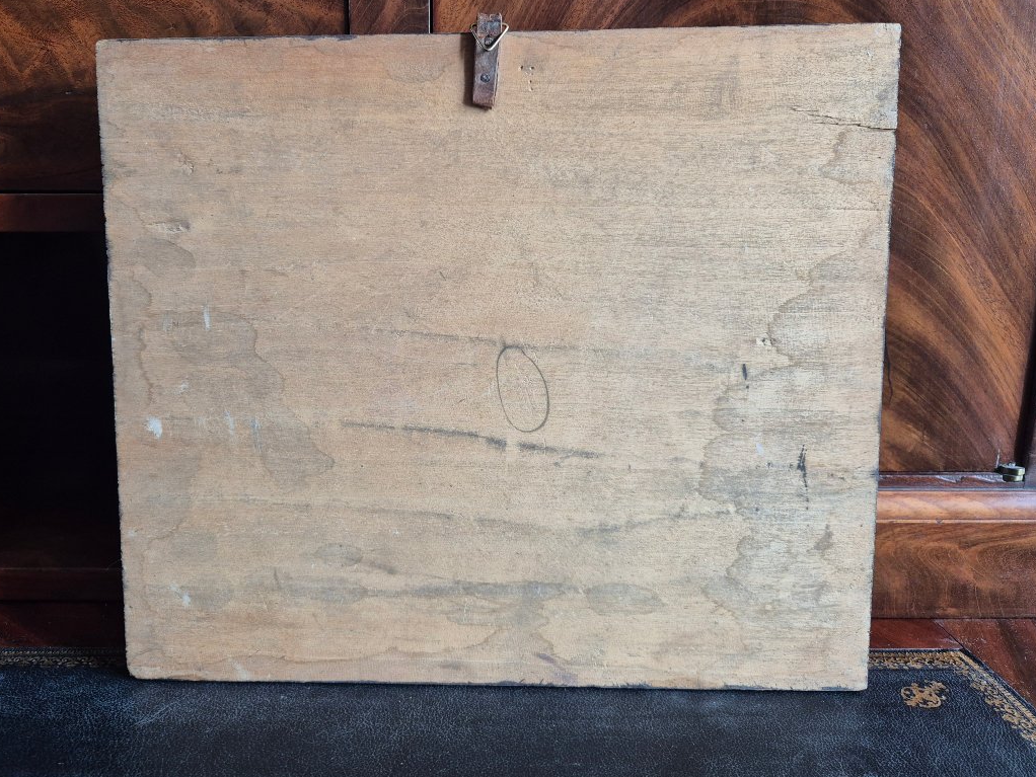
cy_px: 365
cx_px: 433
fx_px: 808
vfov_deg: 51.3
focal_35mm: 27
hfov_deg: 64.9
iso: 320
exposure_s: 1/100
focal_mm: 5.4
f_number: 1.8
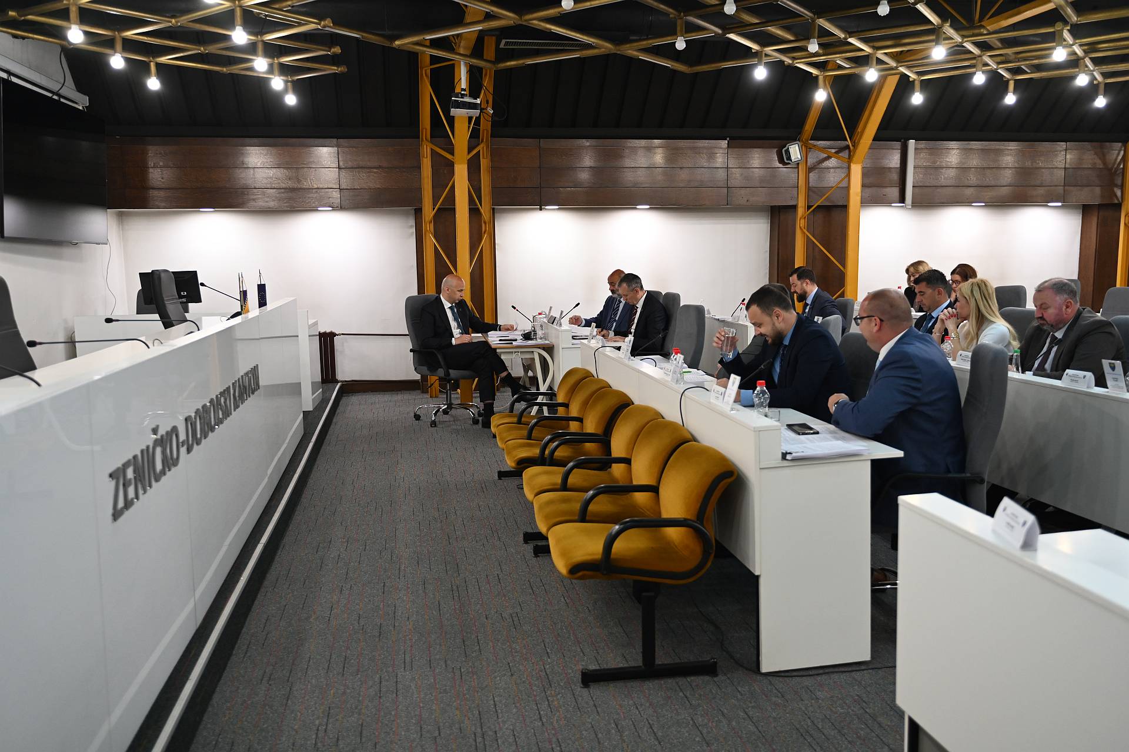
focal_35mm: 30
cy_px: 376
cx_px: 564
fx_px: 941
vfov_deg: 43.6
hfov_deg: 61.9
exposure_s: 1/125
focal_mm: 30
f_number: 2.8
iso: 1000
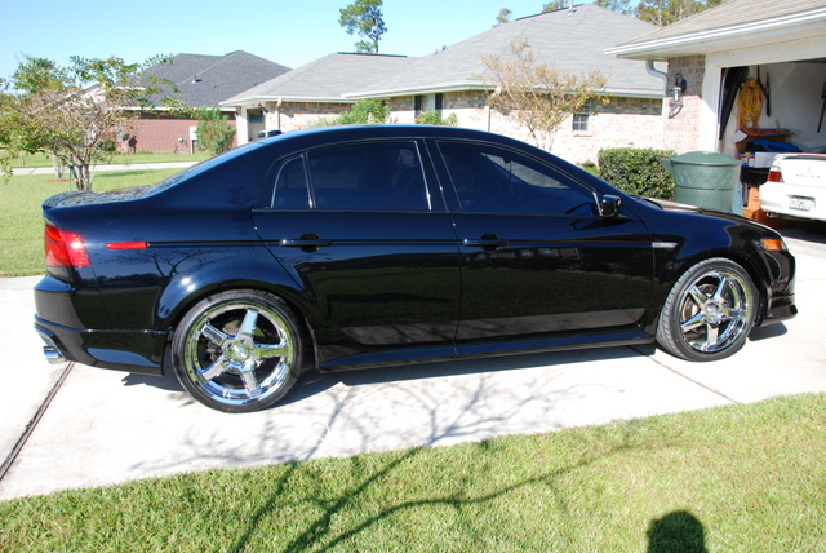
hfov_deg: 61.9
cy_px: 276
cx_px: 413
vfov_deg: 43.7
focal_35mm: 30
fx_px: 689
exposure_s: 1/125
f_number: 9
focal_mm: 20
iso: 200
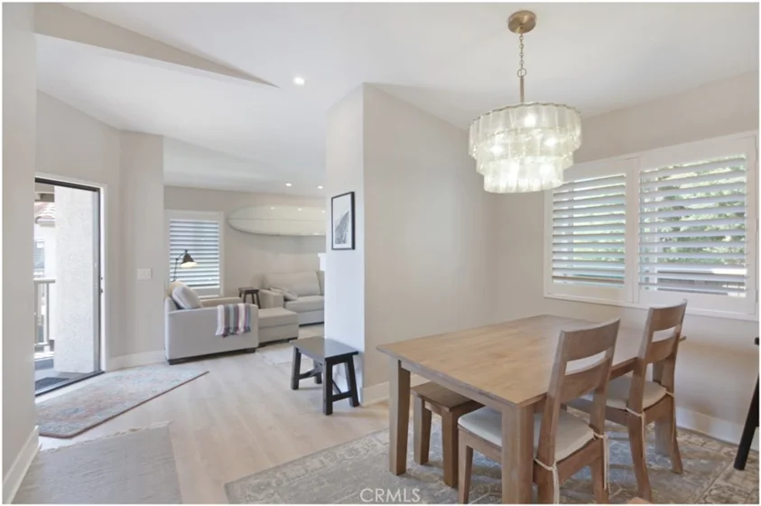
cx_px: 380
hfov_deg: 95.0
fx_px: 348
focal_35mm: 16
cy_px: 253
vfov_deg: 71.9
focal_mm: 11
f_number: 2.8
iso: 100
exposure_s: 1/10
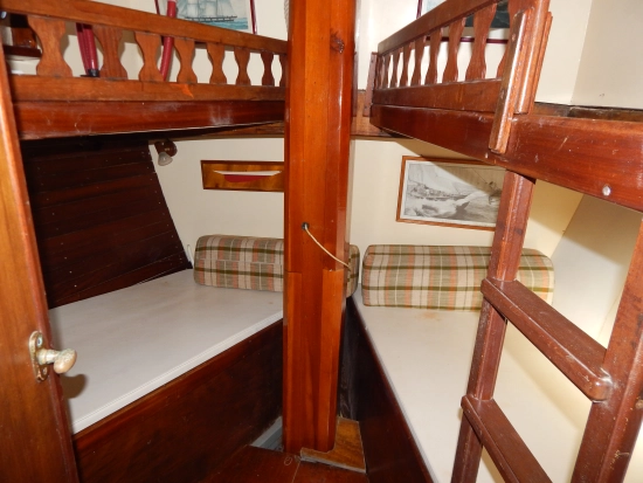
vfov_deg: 58.9
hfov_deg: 73.9
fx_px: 427
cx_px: 322
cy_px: 242
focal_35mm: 23
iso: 200
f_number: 3
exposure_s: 1/30
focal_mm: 4
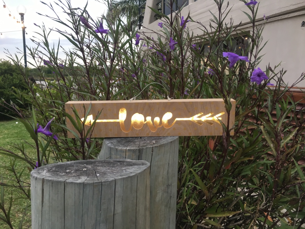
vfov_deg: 48.2
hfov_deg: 61.7
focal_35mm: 29
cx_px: 152
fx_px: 256
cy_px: 114
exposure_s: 1/33
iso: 40
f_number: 2.2
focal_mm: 4.15
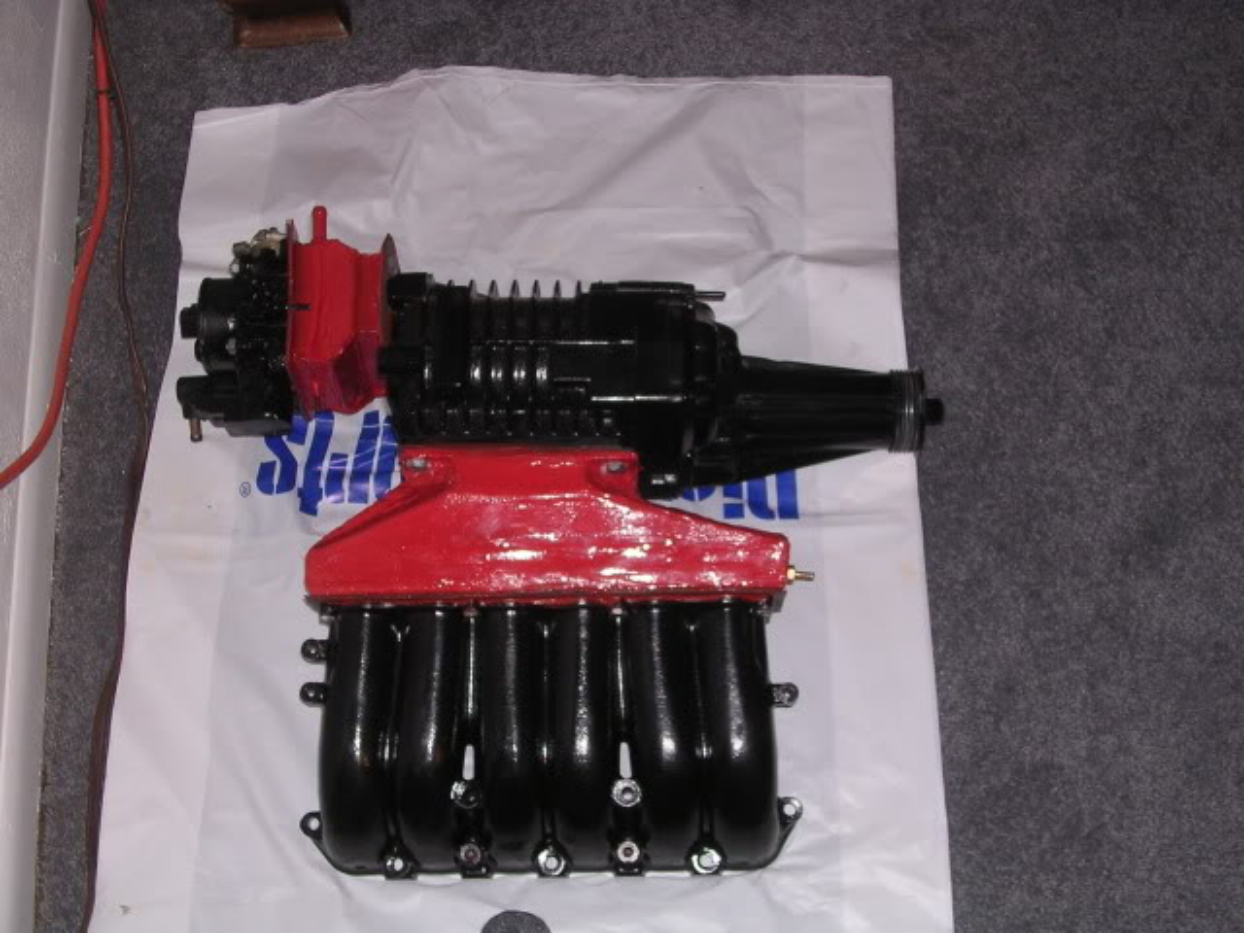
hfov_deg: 38.9
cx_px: 622
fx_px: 1761
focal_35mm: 49
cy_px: 466
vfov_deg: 29.7
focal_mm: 7.5
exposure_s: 1/60.1
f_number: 3.1
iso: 100
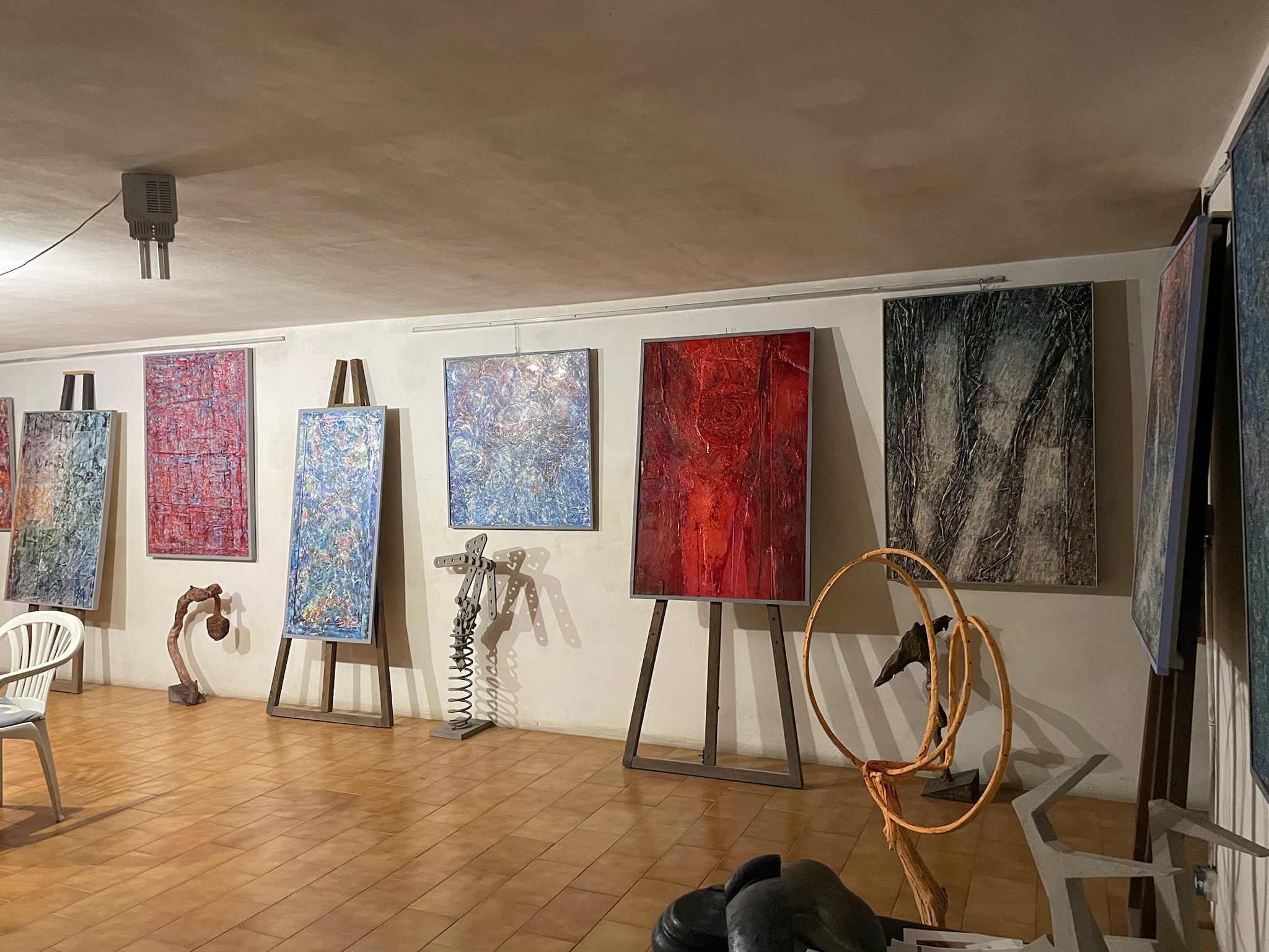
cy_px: 476
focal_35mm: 26
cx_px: 634
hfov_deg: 67.3
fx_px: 953
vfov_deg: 53.1
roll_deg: +2.0
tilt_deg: +0.5
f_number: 1.6
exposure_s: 1/51
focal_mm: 4.2
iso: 500
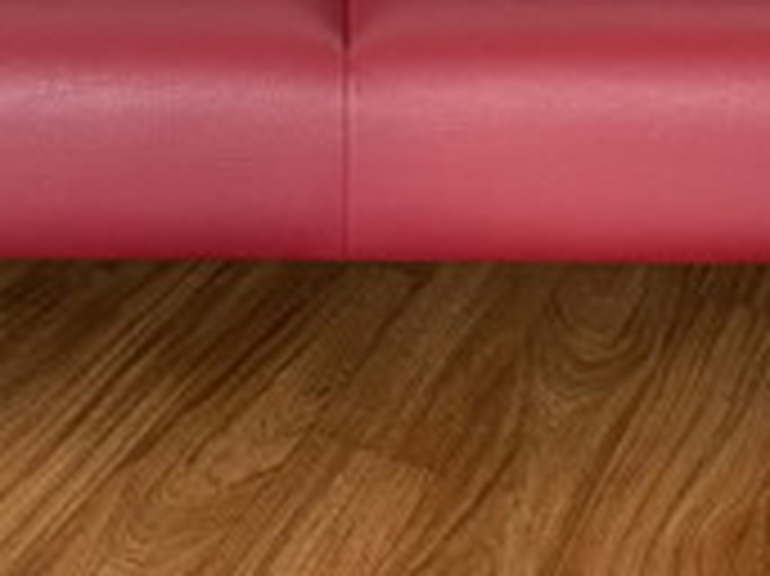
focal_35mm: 78
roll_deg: -0.2
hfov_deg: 25.0
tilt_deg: -19.3
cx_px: 360
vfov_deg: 17.6
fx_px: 1734
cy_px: -180
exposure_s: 1/72
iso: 125
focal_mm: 4.2
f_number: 1.6
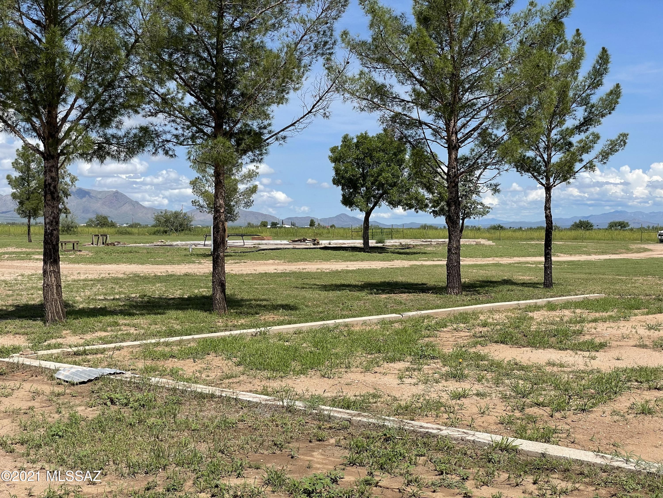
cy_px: 249
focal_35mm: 52
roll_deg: +0.4
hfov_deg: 36.8
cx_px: 332
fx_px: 996
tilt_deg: -1.3
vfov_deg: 28.0
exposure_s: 1/2083
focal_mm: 6
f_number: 2
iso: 25
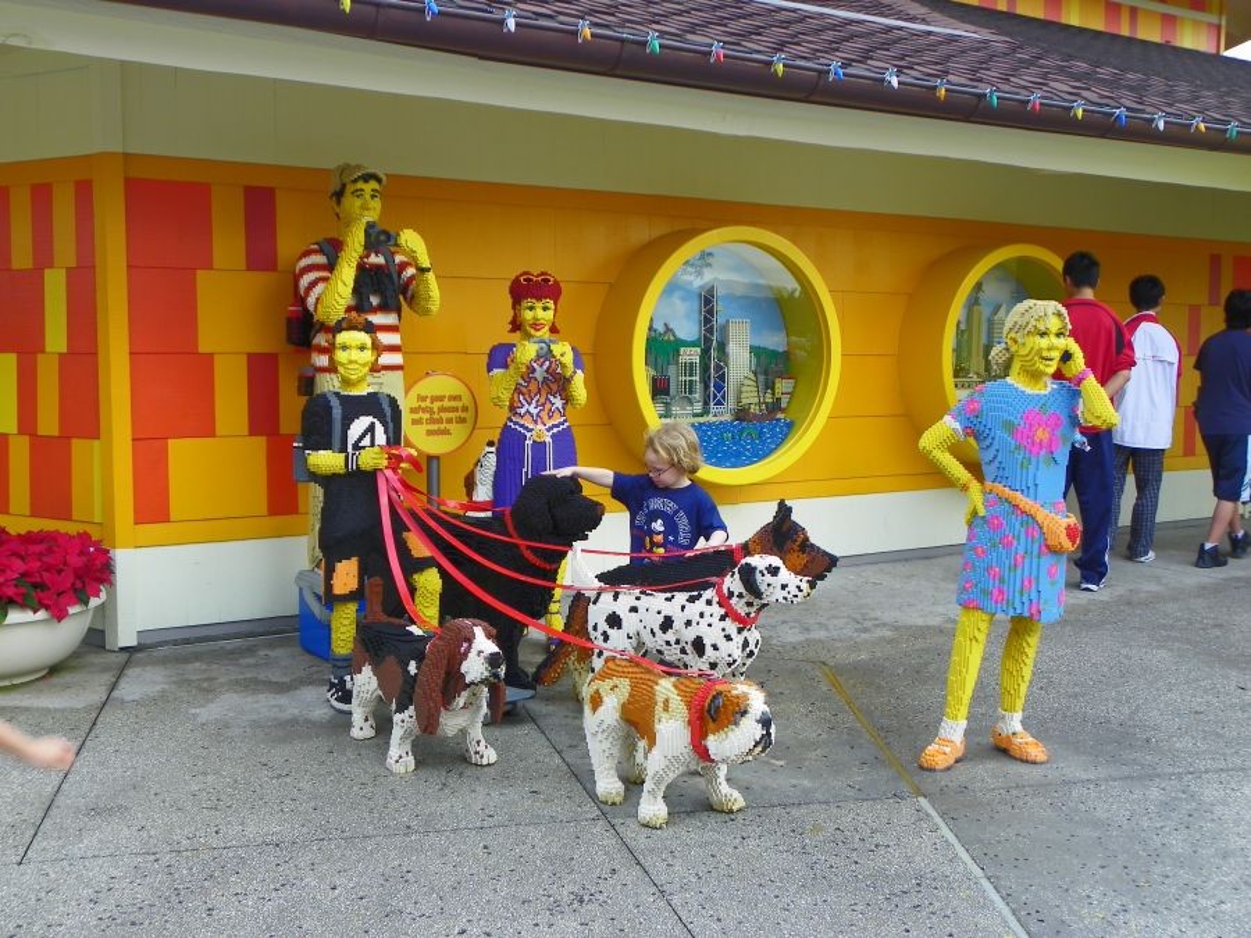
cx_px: 626
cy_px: 469
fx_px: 1337
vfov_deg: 38.7
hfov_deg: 50.1
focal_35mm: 37
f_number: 3.2
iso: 64
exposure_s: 1/80
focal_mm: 6.6
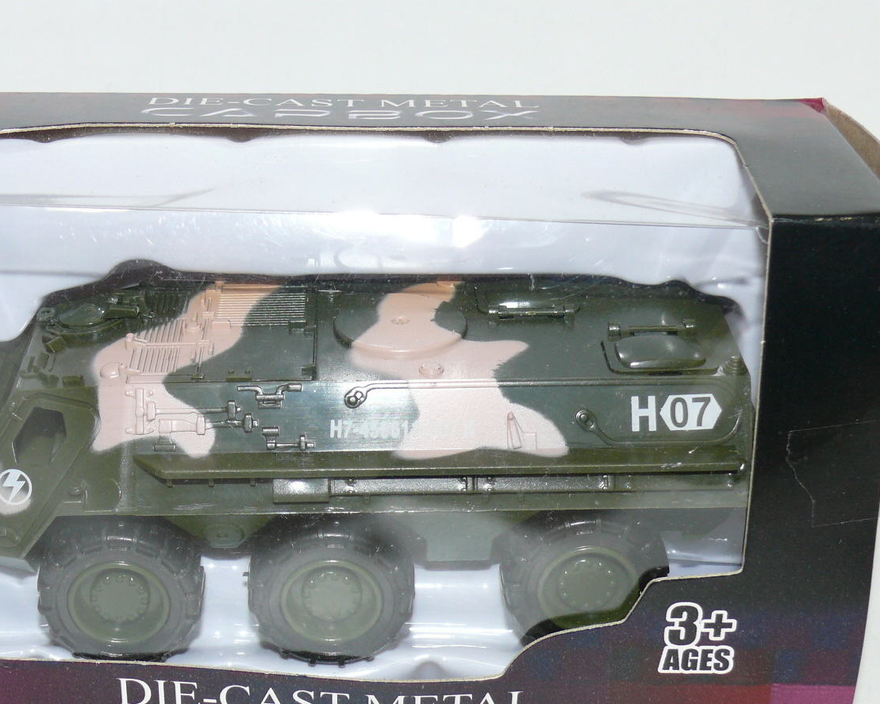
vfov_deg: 22.1
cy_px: 399
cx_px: 335
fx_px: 1797
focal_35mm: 69
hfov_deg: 27.4
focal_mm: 9
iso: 100
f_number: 4
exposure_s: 1/30
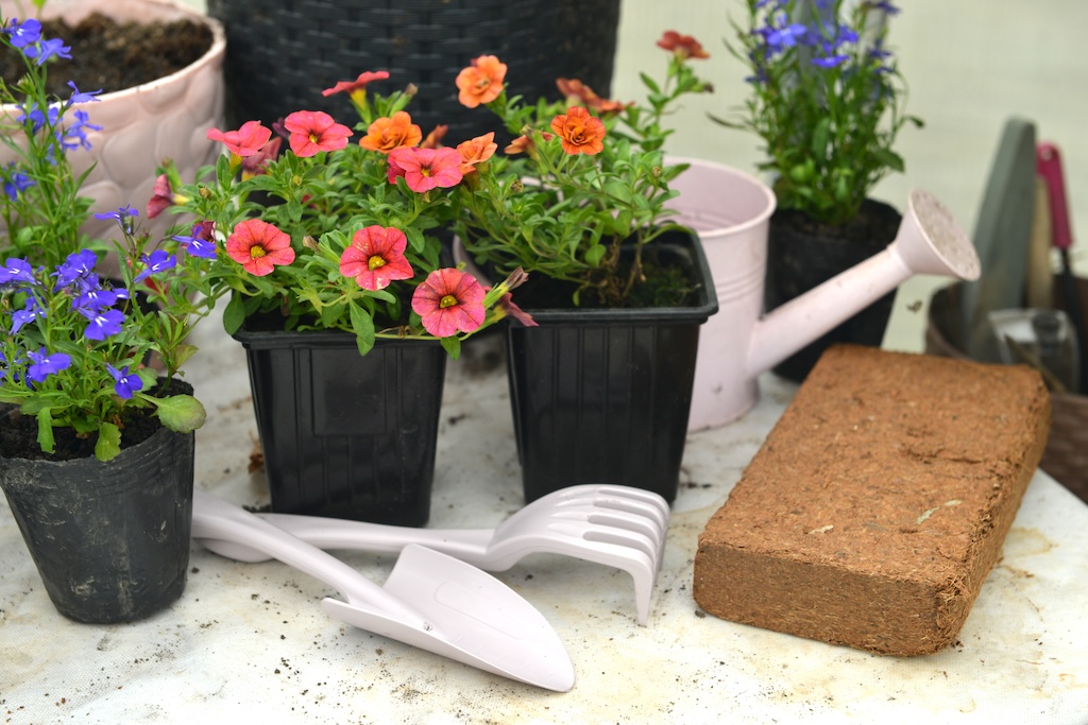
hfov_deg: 28.8
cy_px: 362
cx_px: 544
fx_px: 2116
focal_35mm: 70
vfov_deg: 19.5
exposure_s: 1/320
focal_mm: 70
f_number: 6.3
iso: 320
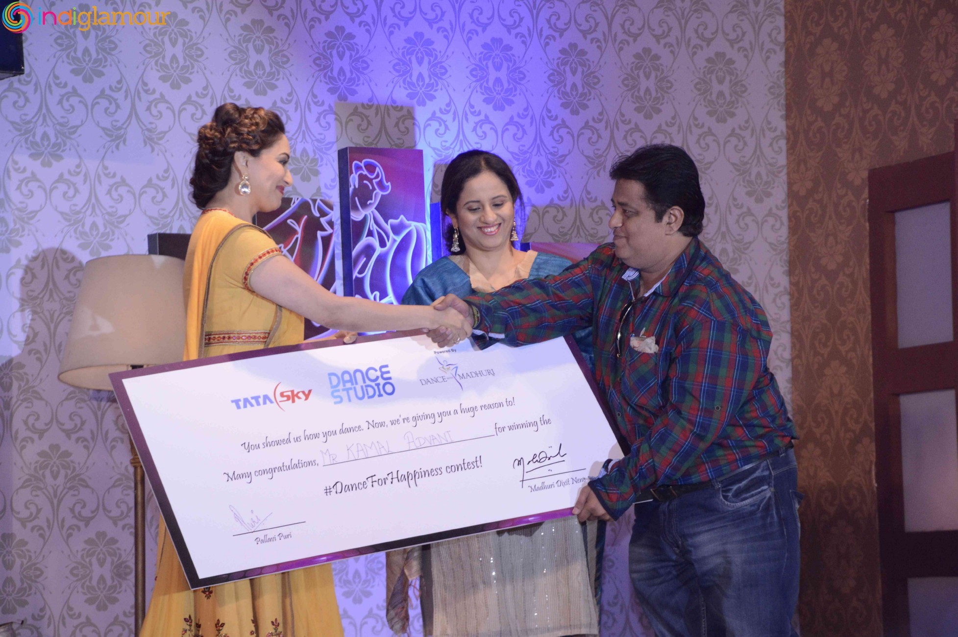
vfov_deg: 8.7
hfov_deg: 13.1
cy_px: 318
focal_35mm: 158
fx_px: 4188
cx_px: 479
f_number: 9
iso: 1600
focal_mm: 105
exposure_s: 1/200
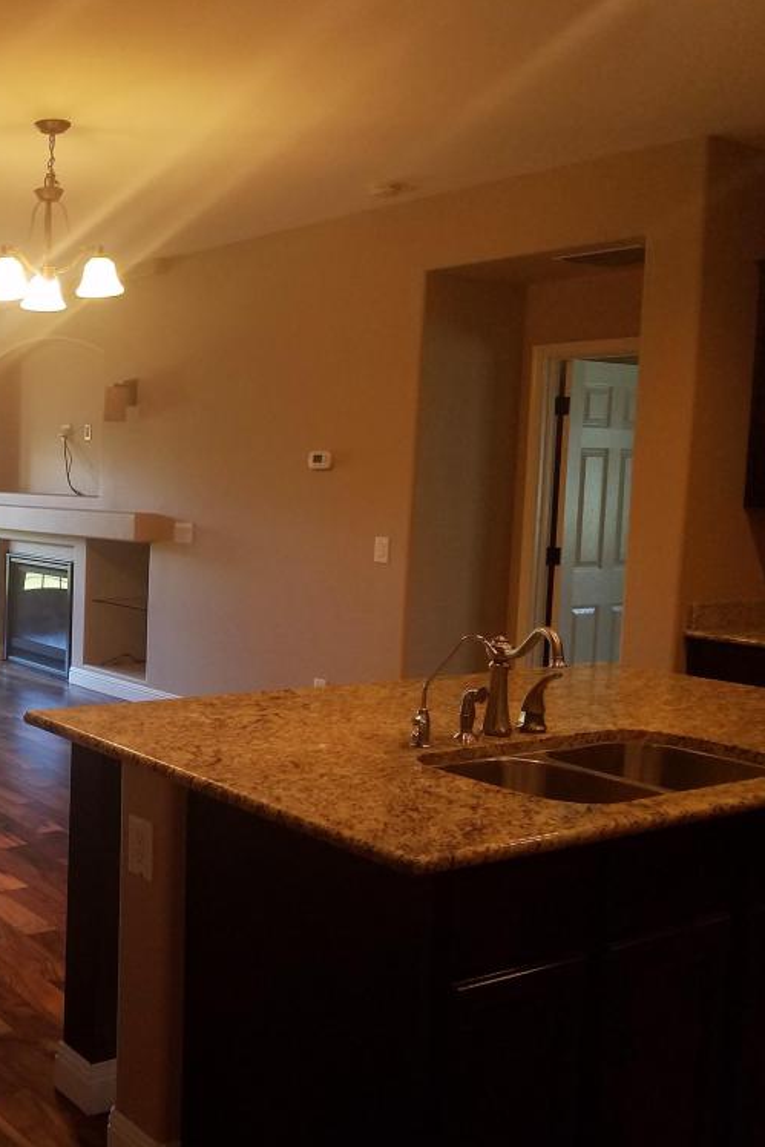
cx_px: -18
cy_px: 583
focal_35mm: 37
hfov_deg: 32.7
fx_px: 1179
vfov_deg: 51.9
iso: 160
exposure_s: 1/60
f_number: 1.7
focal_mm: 4.2
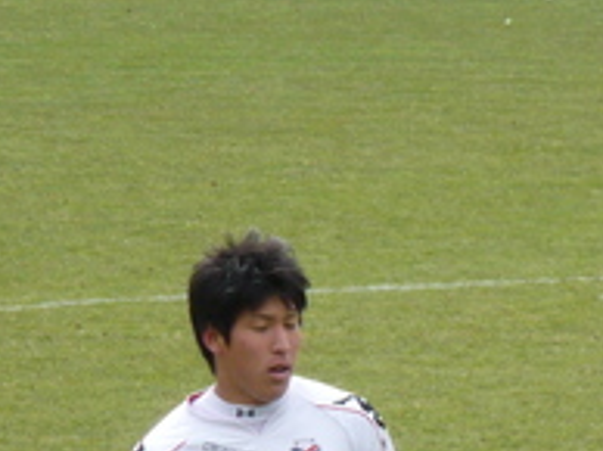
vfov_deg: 1.4
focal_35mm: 1024
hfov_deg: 1.9
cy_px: 403
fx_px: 17816
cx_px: 622
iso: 125
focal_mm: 47
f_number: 4.9
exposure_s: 1/500
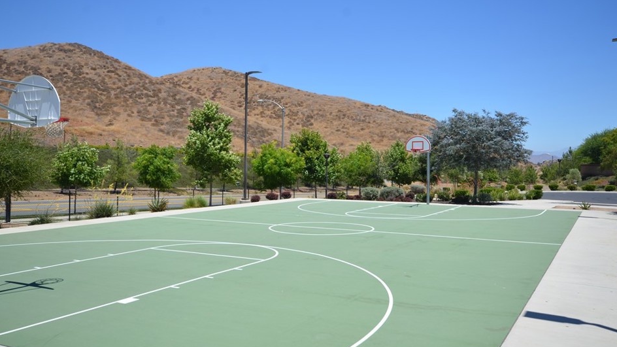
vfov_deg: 34.6
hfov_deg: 58.0
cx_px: 312
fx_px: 556
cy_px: 157
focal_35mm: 34
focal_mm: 20
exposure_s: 1/250
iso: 100
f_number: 8
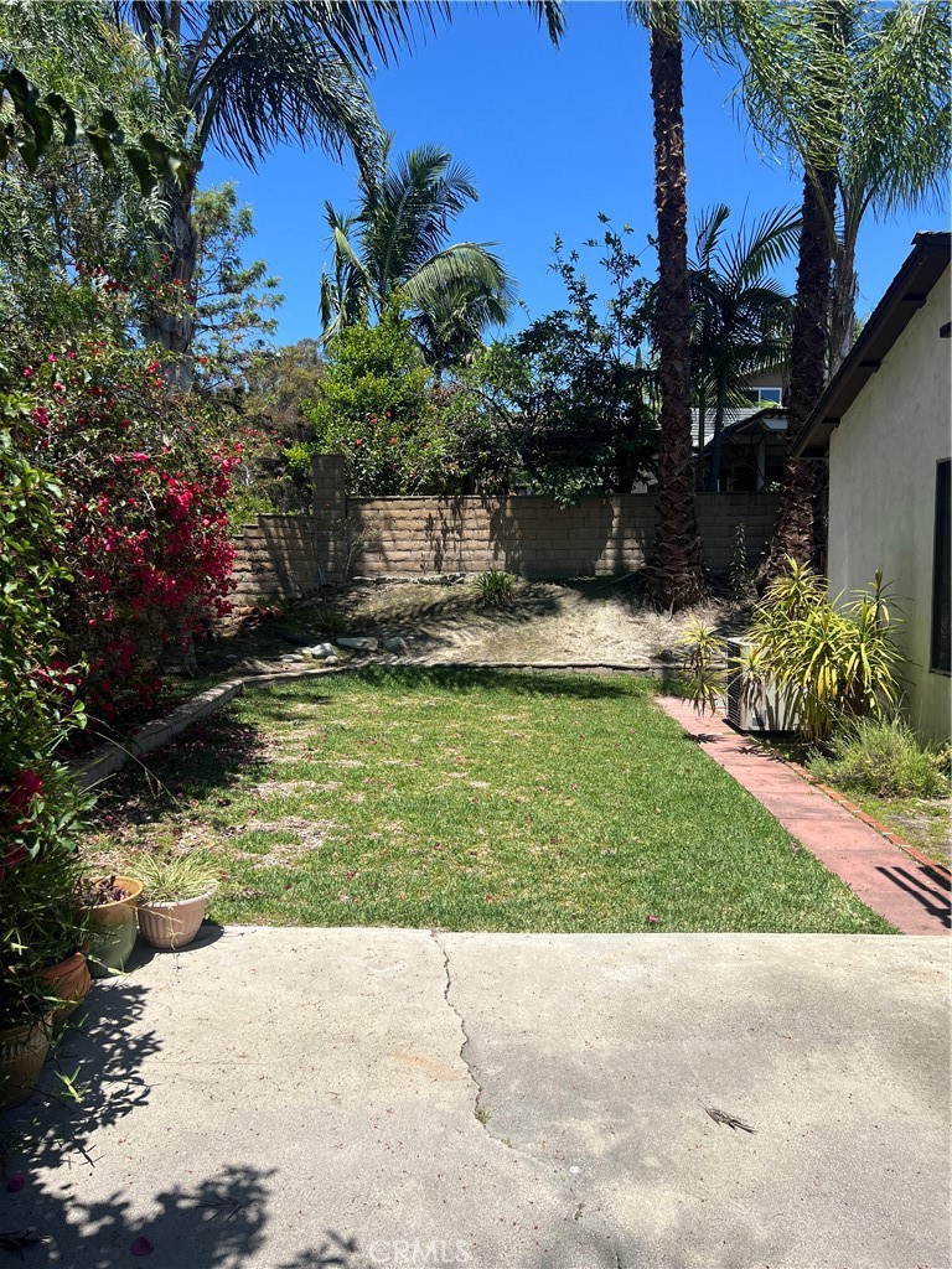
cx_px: 476
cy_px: 634
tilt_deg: -3.6
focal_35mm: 26
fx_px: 953
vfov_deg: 67.3
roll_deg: -0.2
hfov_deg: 53.1
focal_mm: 5.7
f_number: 1.5
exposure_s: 1/3831
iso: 50
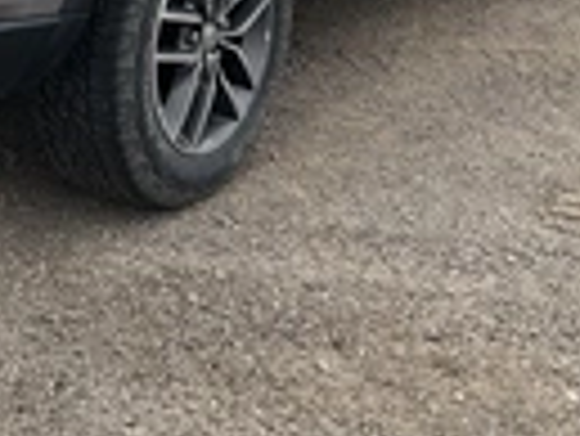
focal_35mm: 90
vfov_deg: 15.5
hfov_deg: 21.1
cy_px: -166
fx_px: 1509
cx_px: 18
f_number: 1.8
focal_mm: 3
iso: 25
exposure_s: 1/1730
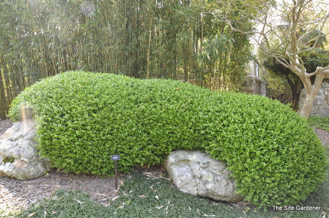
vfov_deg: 47.9
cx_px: 164
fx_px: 247
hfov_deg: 67.4
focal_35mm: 27
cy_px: 109
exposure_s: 1/50
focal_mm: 18
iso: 200
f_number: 7.1
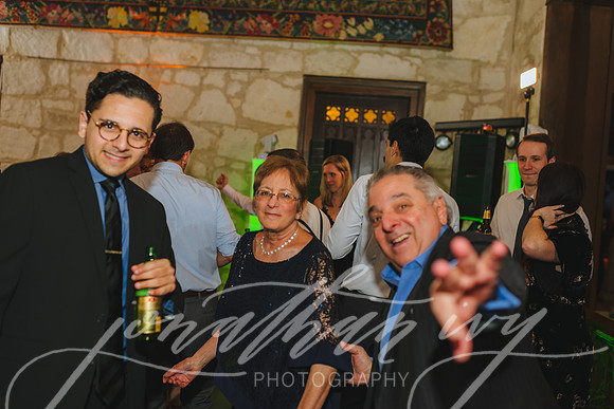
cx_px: 307
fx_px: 597
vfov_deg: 37.9
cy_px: 204
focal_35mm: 35
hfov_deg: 54.4
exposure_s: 1/200
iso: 800
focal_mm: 35
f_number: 2.5
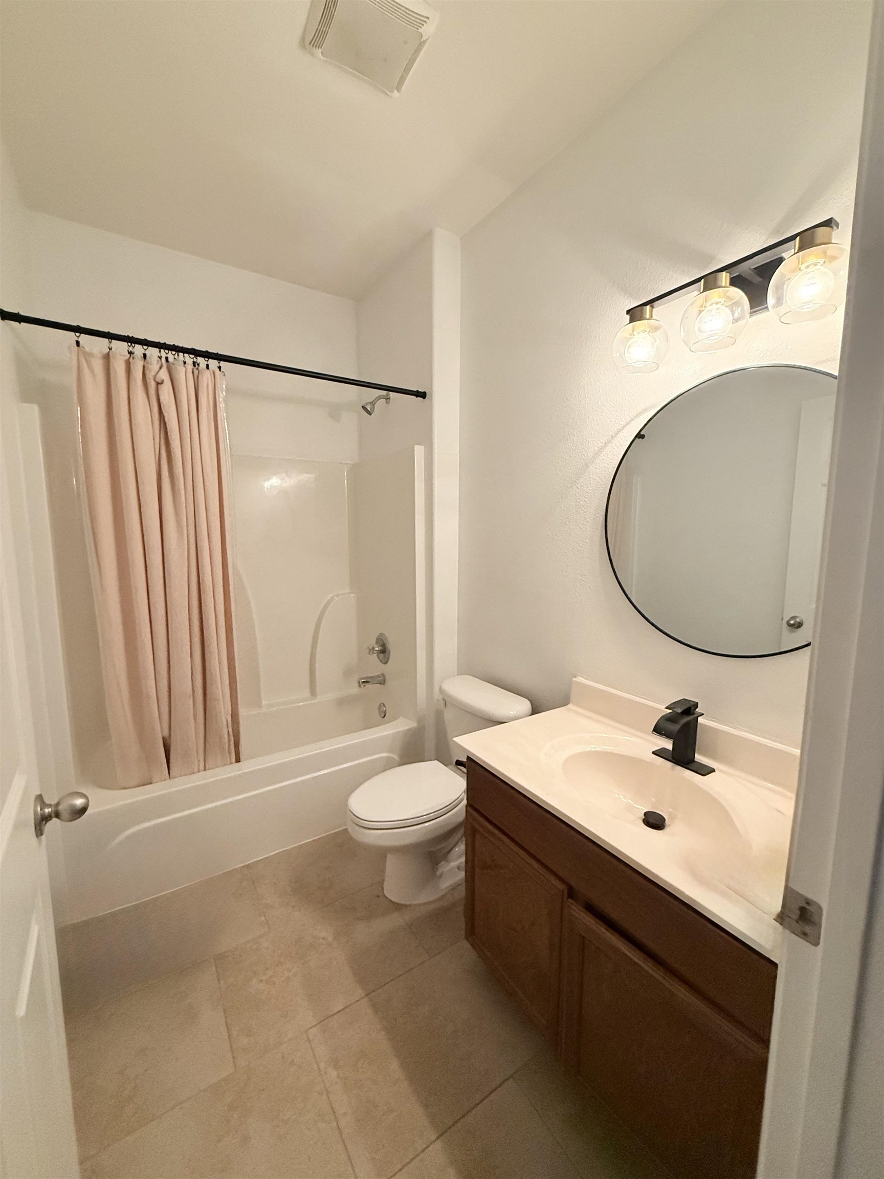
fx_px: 477
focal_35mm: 14
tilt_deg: -5.6
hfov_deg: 85.7
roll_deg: +0.0
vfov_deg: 102.1
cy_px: 590
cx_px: 442
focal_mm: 2.22
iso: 640
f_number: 2.2
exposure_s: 1/120
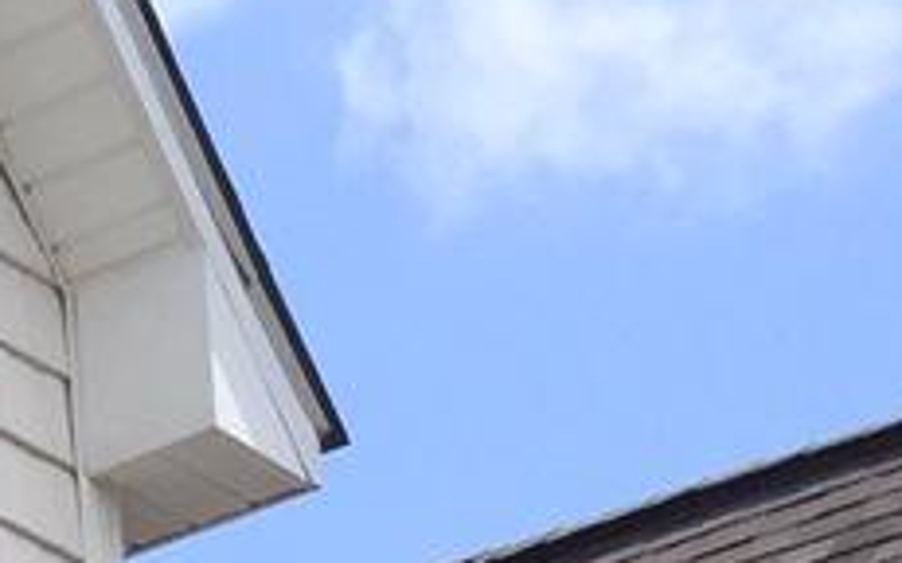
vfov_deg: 5.3
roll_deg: +0.4
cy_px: 2275
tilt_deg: +8.1
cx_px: -1109
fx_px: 5330
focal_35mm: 217
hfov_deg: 8.9
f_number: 2.2
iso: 32
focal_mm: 4.15
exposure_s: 1/1582
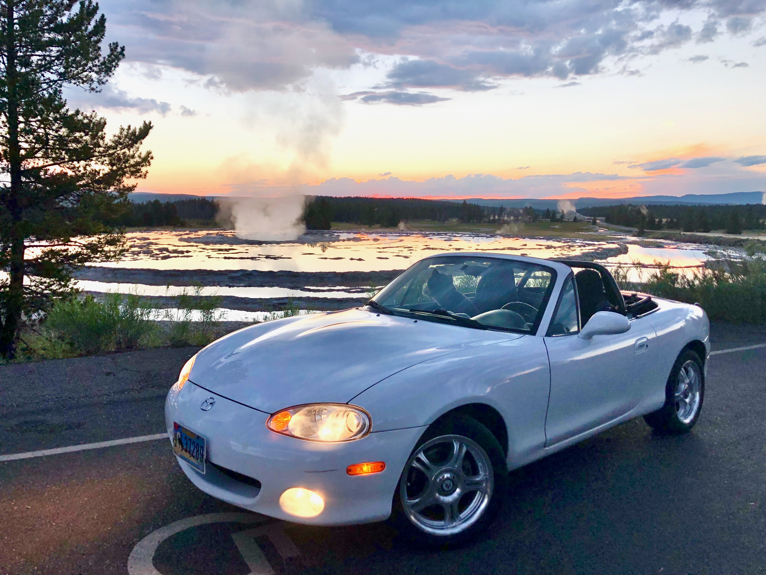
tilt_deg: -7.3
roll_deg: -1.4
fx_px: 620
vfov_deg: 49.7
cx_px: 383
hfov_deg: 63.4
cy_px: 288
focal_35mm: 28
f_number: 1.8
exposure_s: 1/120
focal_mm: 3.99
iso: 40
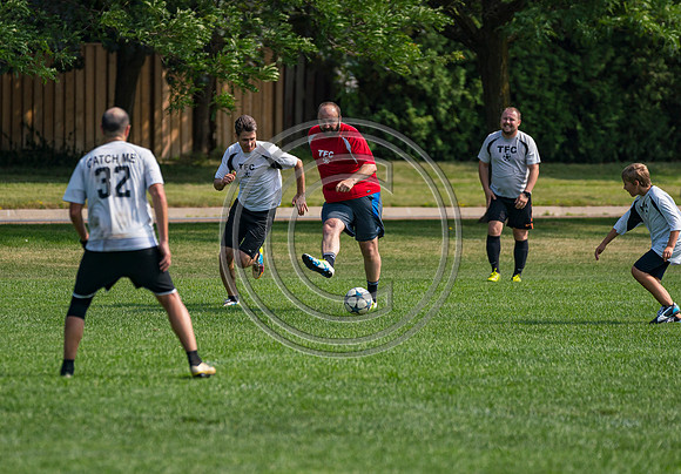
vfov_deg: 4.0
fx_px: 6771
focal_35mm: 353
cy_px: 223
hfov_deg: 5.8
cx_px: 277
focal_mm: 200
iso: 400
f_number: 2.8
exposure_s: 1/6400
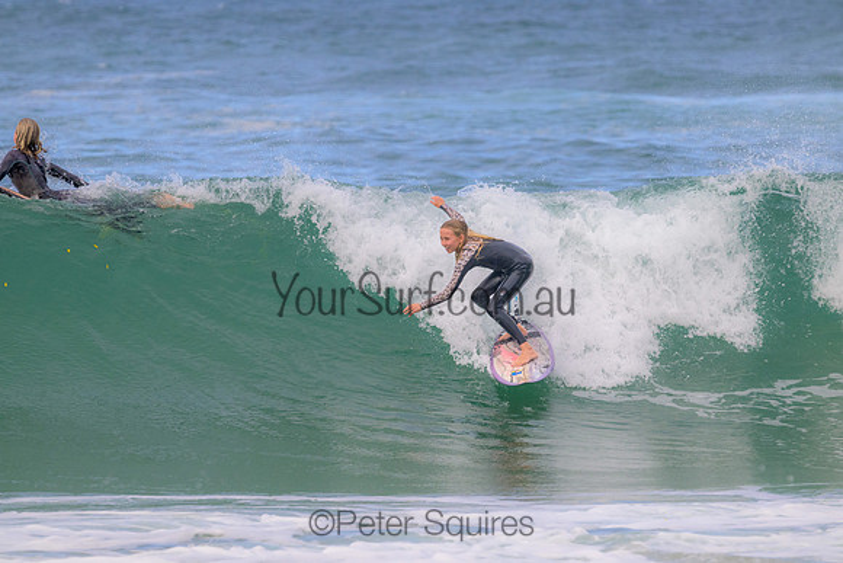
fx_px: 12413
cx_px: 422
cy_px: 282
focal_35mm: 530
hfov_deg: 3.9
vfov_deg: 2.6
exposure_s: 1/1250
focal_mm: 530
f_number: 11
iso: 1800
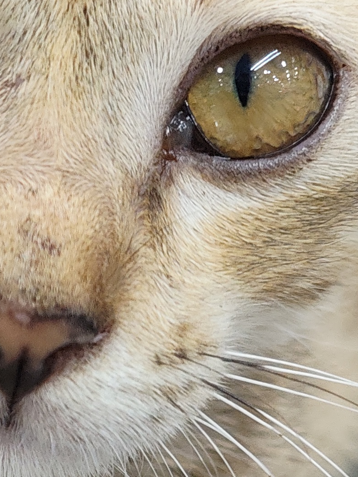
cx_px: -121
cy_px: 368
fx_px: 2688
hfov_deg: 7.5
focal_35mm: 195
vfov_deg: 10.1
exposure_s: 1/100
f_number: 2
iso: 248
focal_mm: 7.1
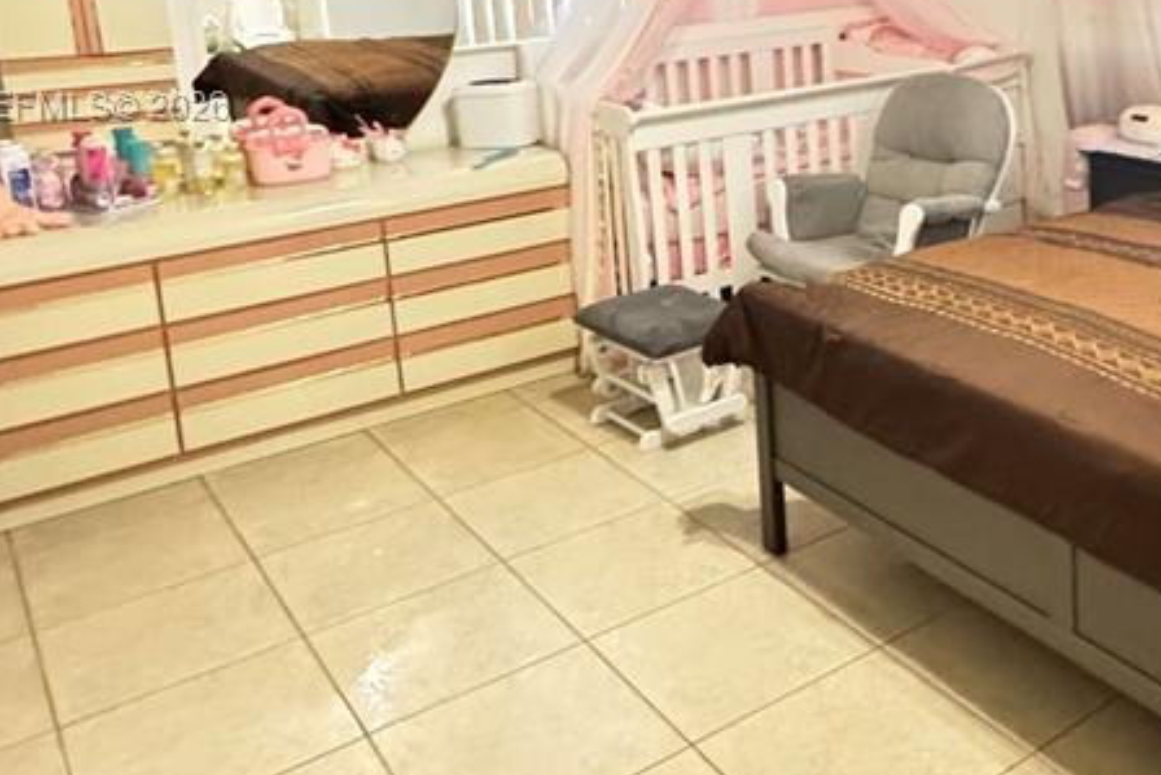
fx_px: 1258
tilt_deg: -10.8
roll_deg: +2.1
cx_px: 915
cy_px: 109
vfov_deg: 32.8
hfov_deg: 47.1
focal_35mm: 39
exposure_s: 1/40
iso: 1600
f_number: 2.2
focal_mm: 2.22
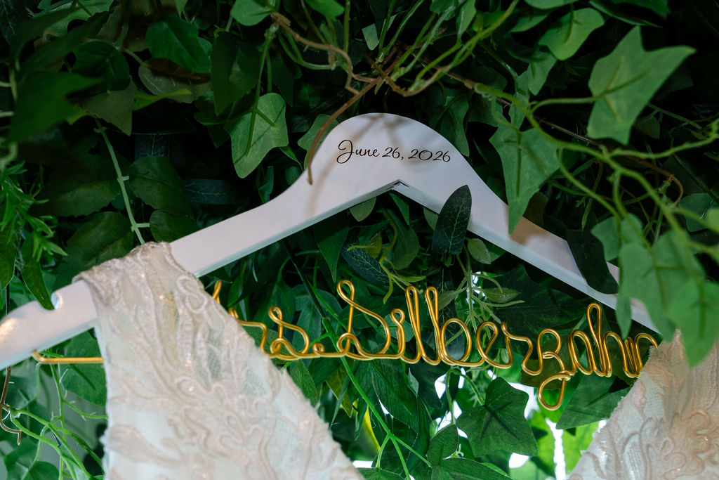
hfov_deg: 29.2
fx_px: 1378
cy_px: 240
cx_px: 360
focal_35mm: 69
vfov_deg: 19.7
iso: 1000
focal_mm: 66
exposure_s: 1/110
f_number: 5.6
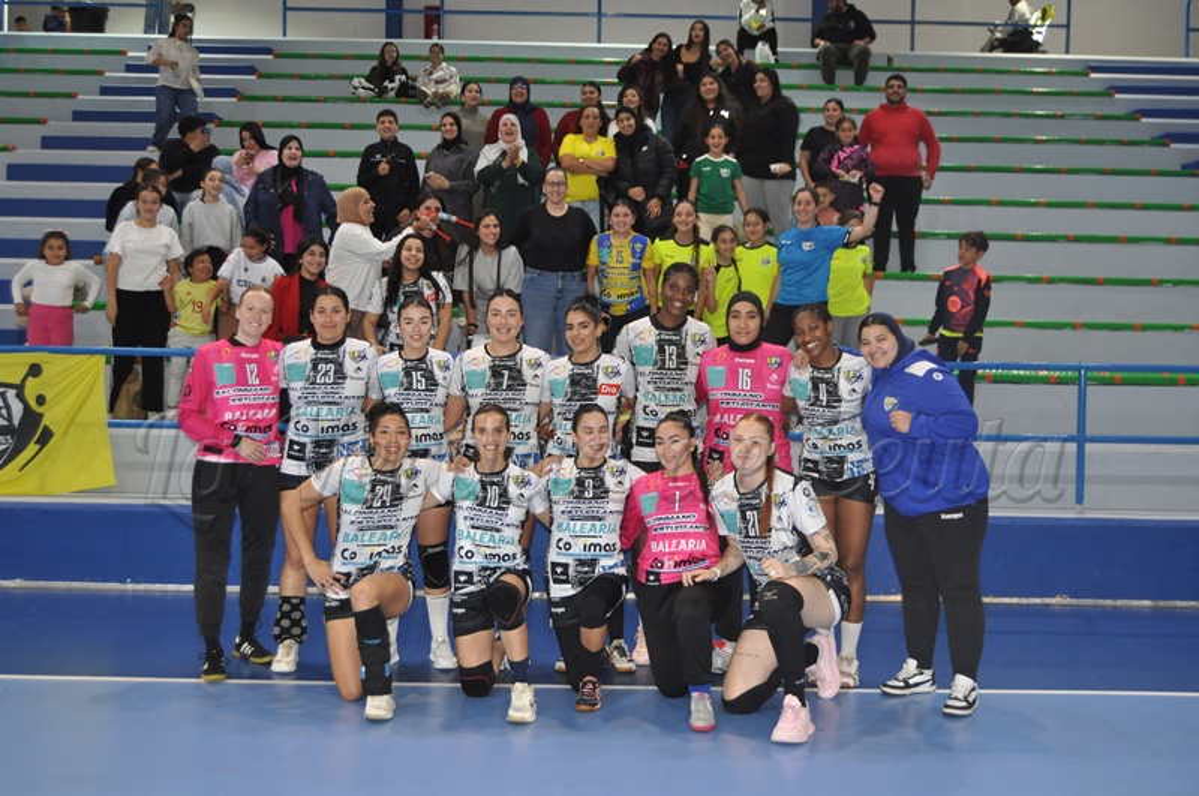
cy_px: 398
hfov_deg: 49.6
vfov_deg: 34.1
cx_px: 600
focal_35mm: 39
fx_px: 1297
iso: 800
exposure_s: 1/60
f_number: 4
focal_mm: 26
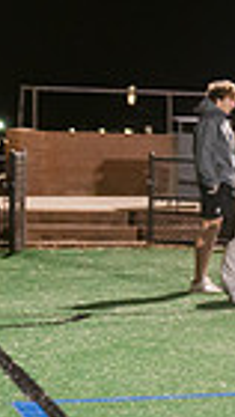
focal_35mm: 152
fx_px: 1680
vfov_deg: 14.1
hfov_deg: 6.7
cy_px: 192
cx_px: 851
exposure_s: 1/80
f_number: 4
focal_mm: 35
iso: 2500
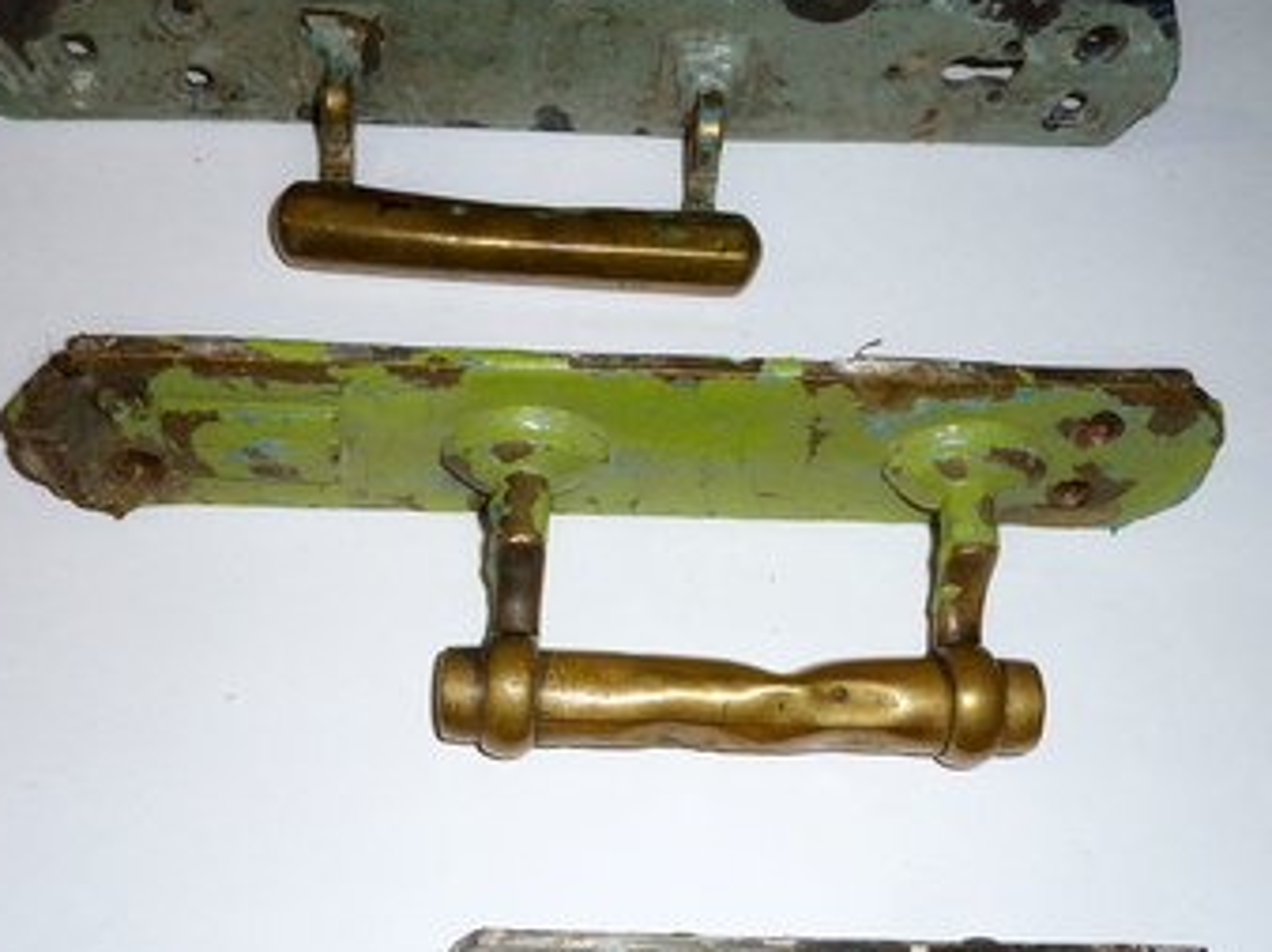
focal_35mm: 37
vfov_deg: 38.5
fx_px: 1359
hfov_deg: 50.1
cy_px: 566
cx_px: 587
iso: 100
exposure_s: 1/30
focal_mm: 4.1
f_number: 6.3
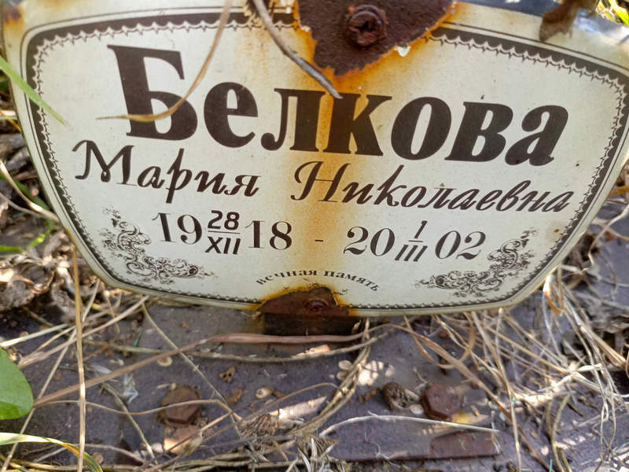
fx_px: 454
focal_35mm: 25
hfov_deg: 69.4
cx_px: 314
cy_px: 236
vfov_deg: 54.9
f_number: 1.69
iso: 264
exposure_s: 1/100
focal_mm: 4.76
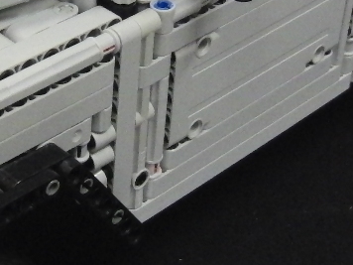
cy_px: 15
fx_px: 1101
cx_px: 48
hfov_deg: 18.0
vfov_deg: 13.6
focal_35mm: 108
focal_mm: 4.3
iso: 800
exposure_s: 1/40
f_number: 3.2
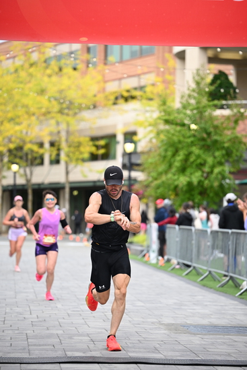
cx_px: 124
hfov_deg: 11.9
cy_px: 185
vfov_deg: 17.8
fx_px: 1183
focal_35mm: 115
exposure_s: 1/2000
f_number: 2.8
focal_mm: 115
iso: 1000
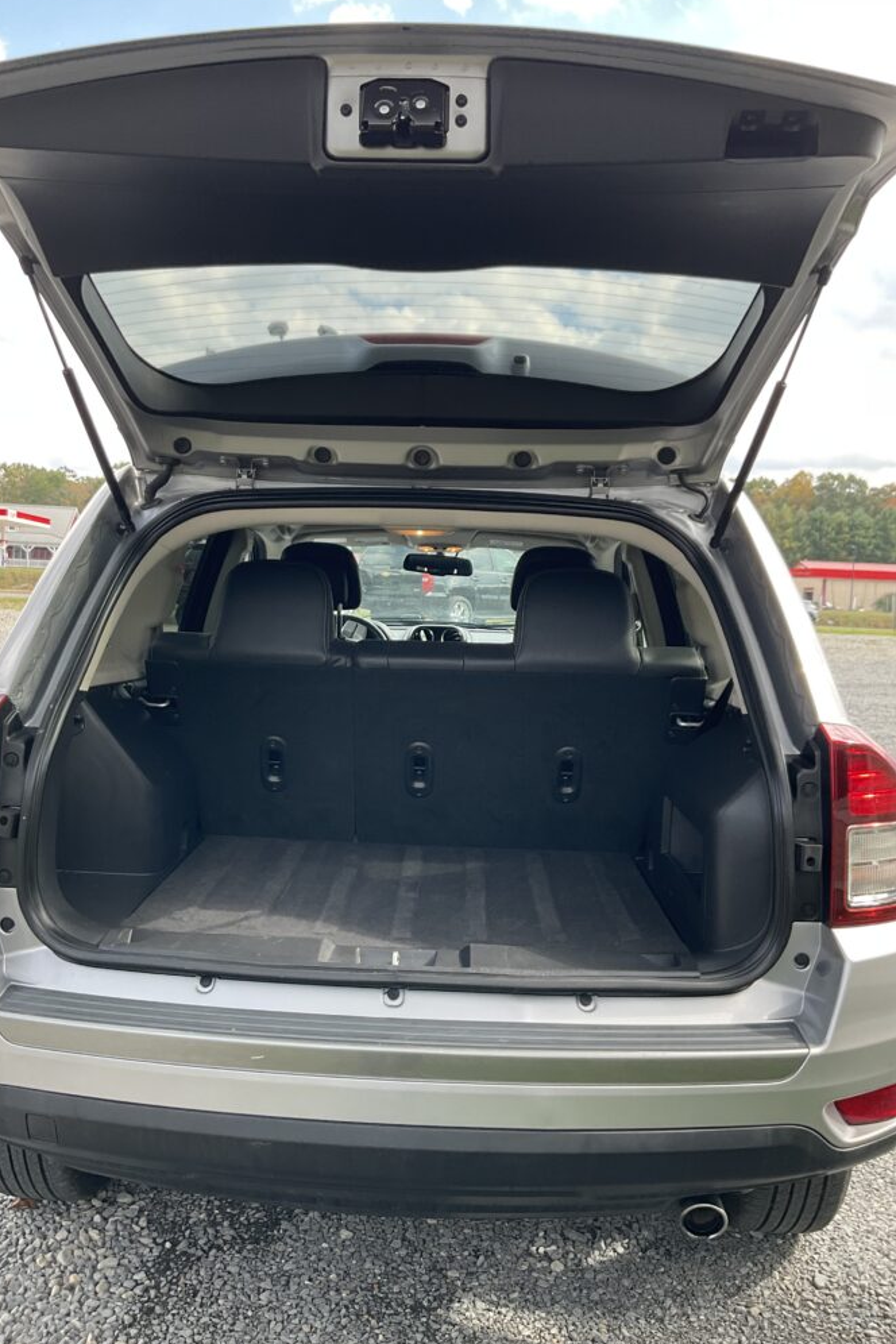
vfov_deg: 60.3
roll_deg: -2.7
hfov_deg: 42.3
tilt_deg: -4.6
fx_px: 1157
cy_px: 671
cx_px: 401
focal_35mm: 31
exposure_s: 1/159
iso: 16
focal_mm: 3
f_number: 1.8
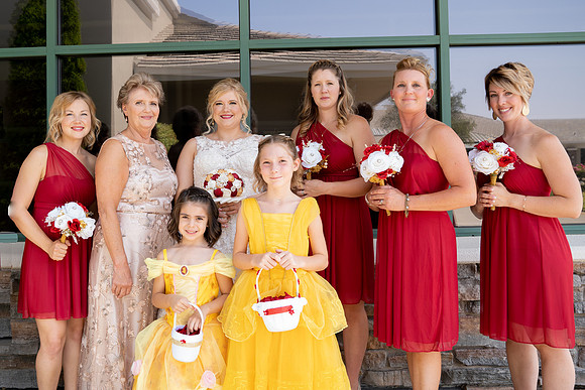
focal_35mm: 34
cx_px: 255
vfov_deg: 38.3
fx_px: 560
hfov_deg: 55.0
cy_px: 165
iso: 500
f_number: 6.3
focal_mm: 29
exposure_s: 1/200
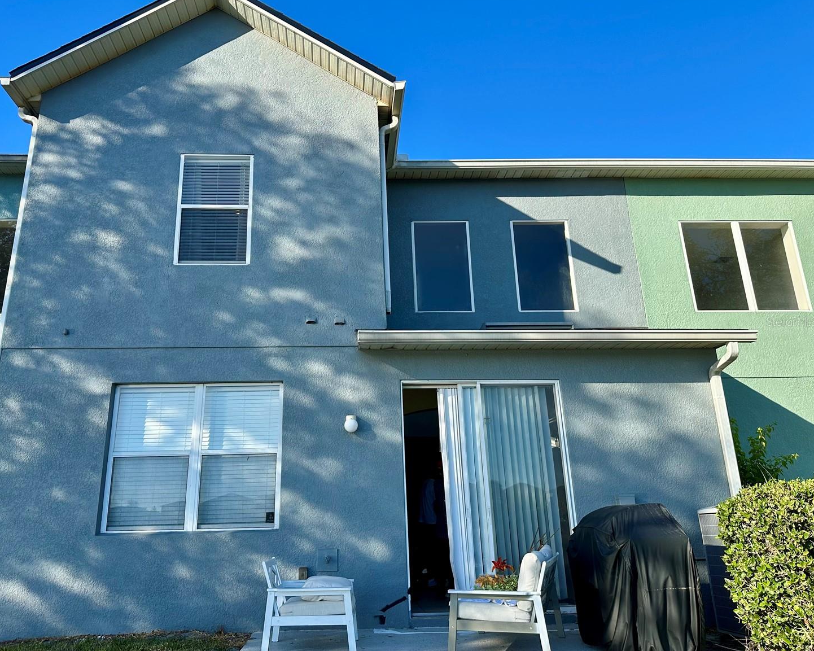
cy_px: 321
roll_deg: +1.4
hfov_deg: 65.9
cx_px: 368
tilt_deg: +17.9
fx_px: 626
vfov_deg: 54.9
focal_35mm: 26
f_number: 1.78
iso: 80
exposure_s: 1/2110
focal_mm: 6.86
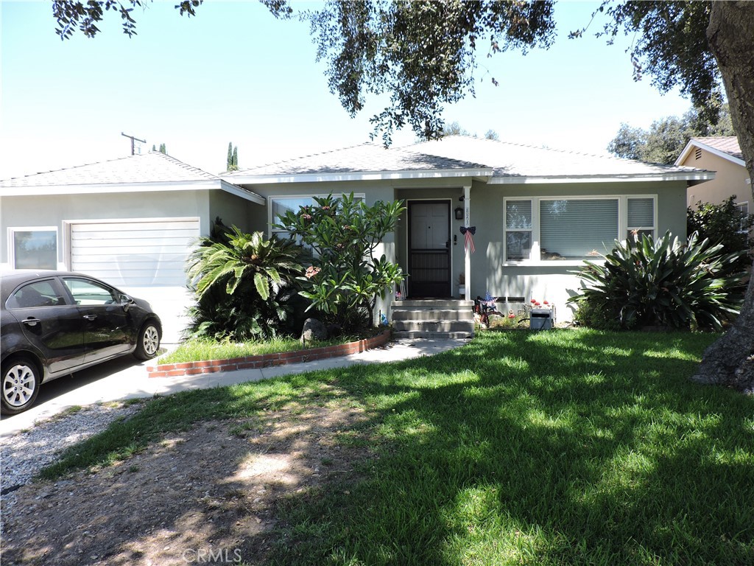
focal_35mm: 24
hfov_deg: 71.6
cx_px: 377
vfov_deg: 56.8
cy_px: 283
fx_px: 523
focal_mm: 4.3
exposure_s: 1/250
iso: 100
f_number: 3
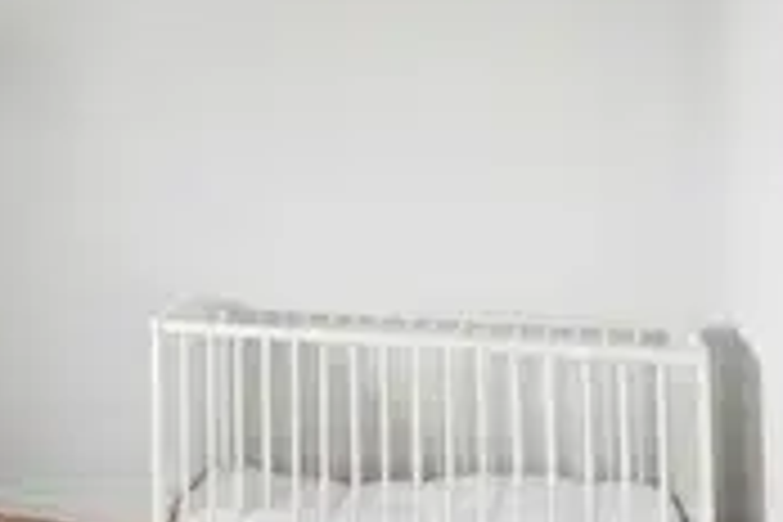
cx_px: -76
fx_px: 1153
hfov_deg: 32.9
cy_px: 184
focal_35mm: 53
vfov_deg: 25.4
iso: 800
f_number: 8
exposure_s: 1/13
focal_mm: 14.5
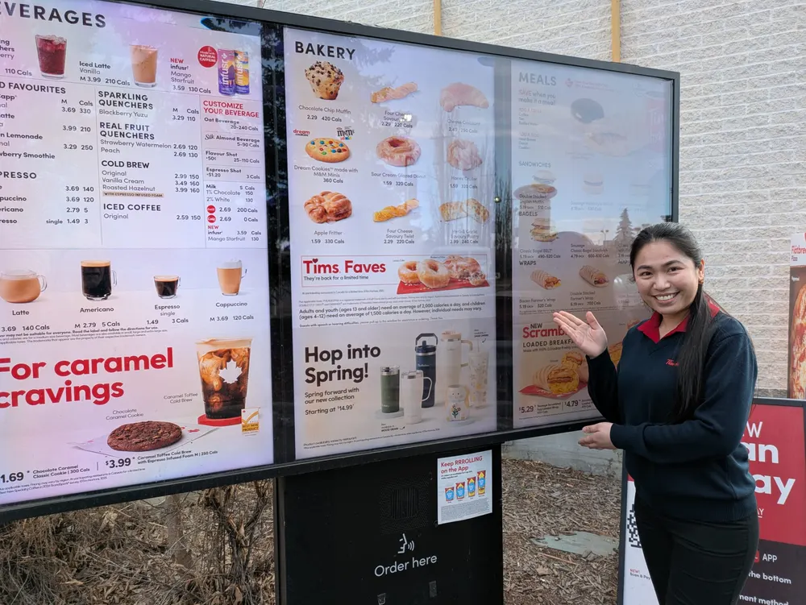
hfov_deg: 69.4
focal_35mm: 25
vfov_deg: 54.9
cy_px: 302
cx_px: 403
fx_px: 582
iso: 51
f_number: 1.89
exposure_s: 1/374
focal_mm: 5.43
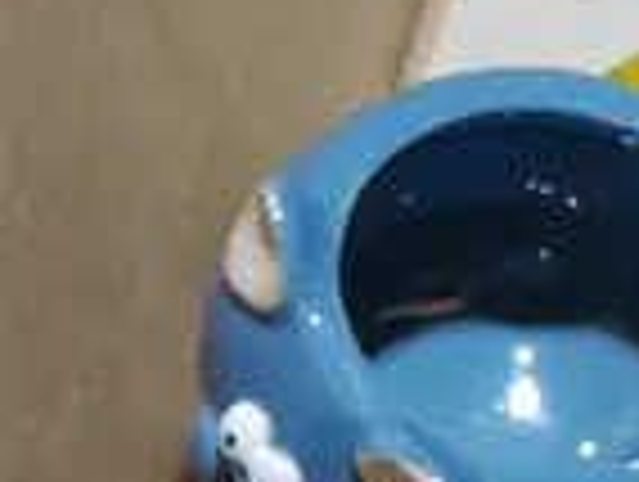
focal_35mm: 288
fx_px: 5325
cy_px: -421
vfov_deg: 5.1
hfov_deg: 6.2
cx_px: 2016
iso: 400
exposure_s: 1/60
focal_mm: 20
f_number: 4.5
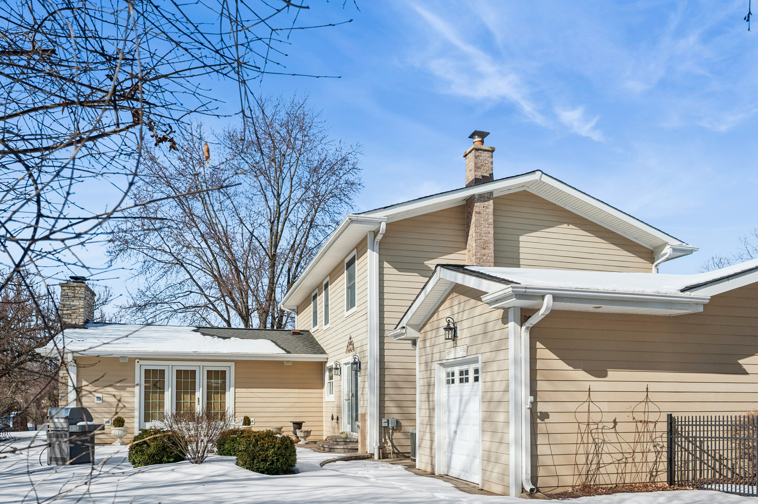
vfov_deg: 47.9
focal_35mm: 27
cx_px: 379
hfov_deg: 67.4
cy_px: 252
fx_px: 568
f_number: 8
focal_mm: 27
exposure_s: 1/2000
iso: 400
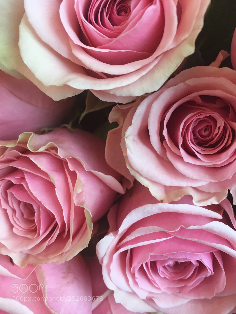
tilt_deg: -39.8
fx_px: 264
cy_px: 157
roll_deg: +1.9
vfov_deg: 61.7
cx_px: 118
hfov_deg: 48.2
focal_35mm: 29
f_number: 2.2
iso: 32
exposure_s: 1/30
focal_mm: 4.15
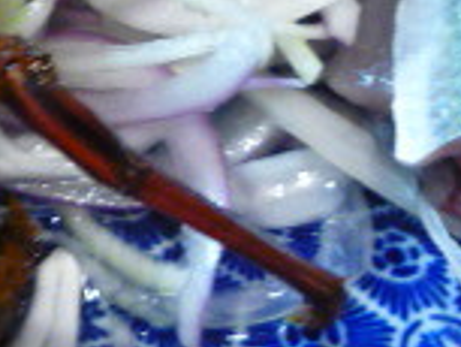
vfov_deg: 10.5
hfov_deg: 14.0
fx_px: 1839
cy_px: -103
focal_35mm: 138
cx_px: -51
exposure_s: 1/10
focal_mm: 5.5
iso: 400
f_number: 2.8
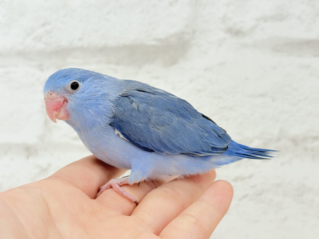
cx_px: 160
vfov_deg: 28.0
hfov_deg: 36.8
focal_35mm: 52
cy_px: 120
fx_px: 479
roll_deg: +1.1
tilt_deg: +3.2
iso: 80
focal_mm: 5.96
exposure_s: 1/100
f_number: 1.6
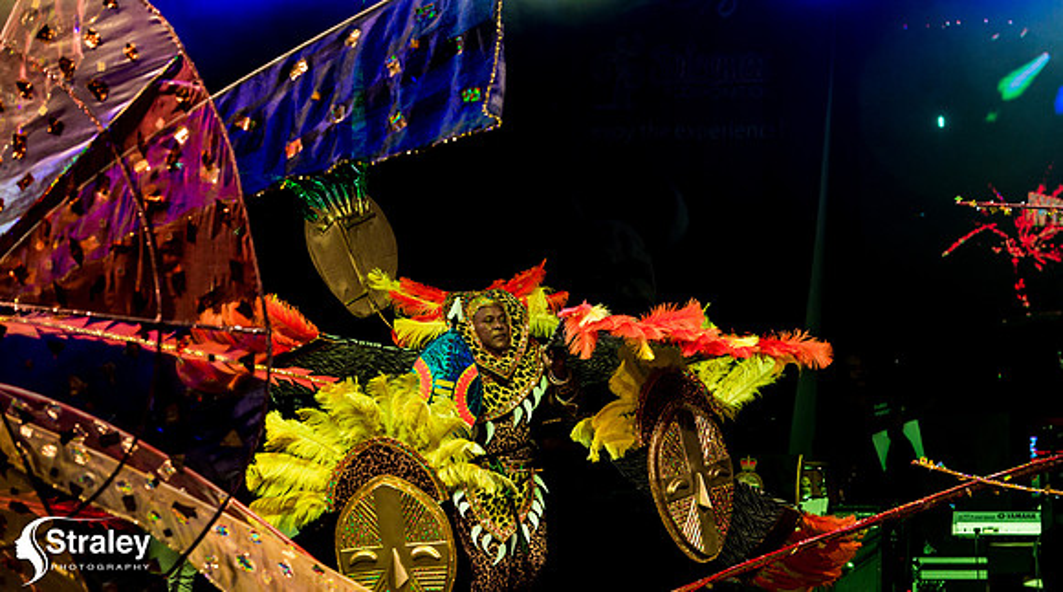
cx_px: 532
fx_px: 3248
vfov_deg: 10.4
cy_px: 354
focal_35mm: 116
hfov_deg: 18.6
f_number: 5.6
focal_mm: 110
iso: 2500
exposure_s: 1/320
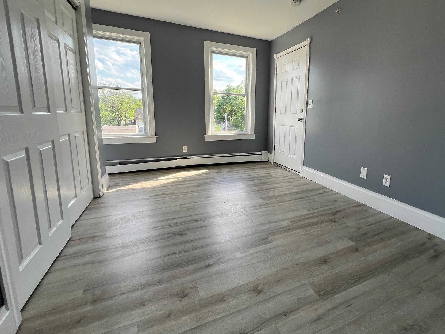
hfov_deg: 93.6
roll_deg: -0.8
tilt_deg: -10.3
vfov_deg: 77.9
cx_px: 260
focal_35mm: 16
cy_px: 151
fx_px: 206
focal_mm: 1.57
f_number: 1.8
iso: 32
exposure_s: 1/222
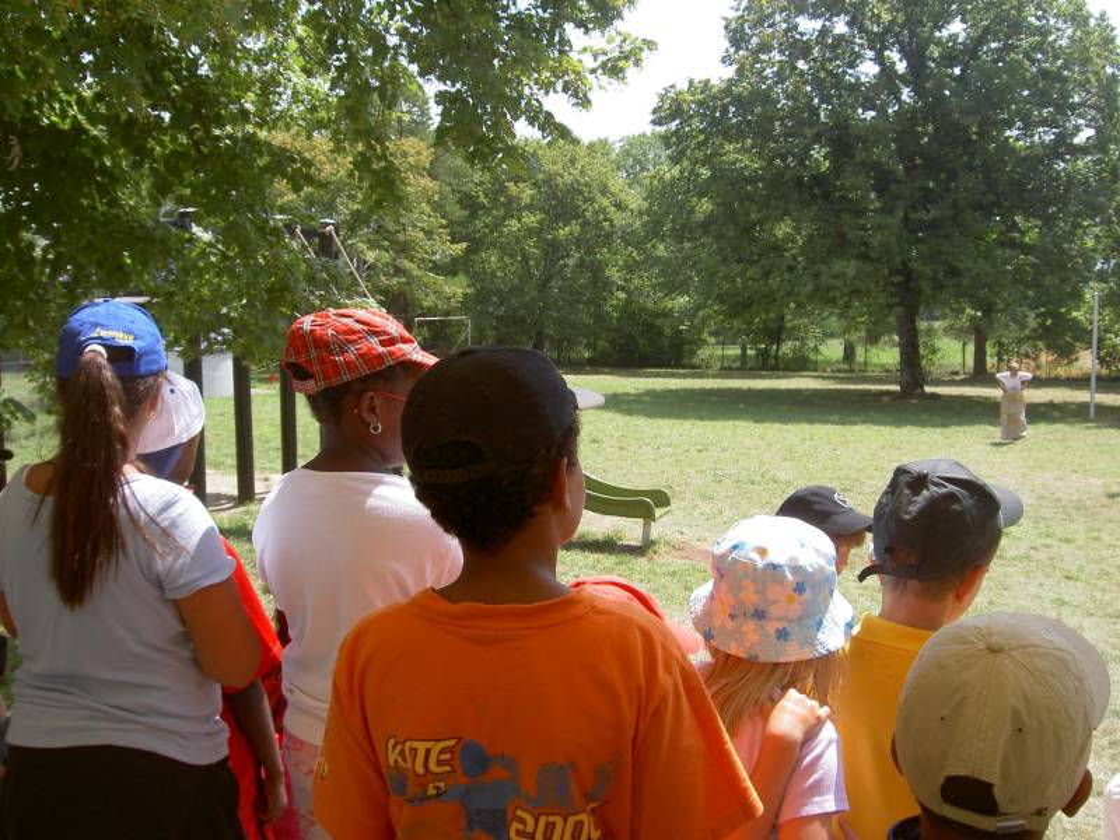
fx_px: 1262
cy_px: 420
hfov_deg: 47.9
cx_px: 560
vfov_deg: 36.8
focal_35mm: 39
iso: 100
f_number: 4.7
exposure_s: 1/200
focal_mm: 8
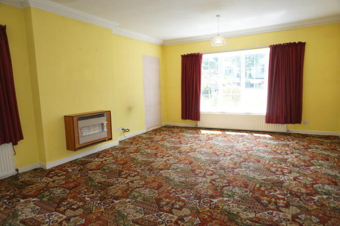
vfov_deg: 53.0
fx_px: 226
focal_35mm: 24
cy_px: 113
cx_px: 170
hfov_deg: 73.8
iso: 125
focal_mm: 16
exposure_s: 1/60
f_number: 4
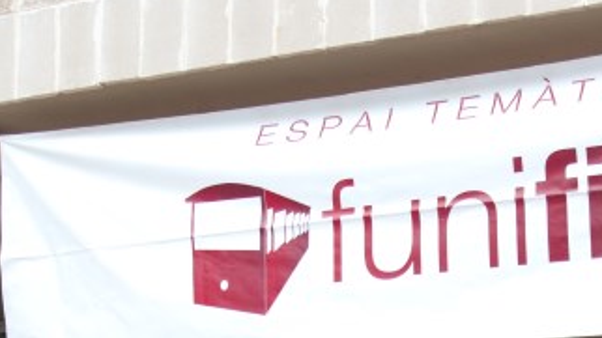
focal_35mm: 105
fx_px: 1670
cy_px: 586
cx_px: 430
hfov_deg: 20.3
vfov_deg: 10.9
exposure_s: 1/90
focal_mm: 21
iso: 400
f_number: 4.5
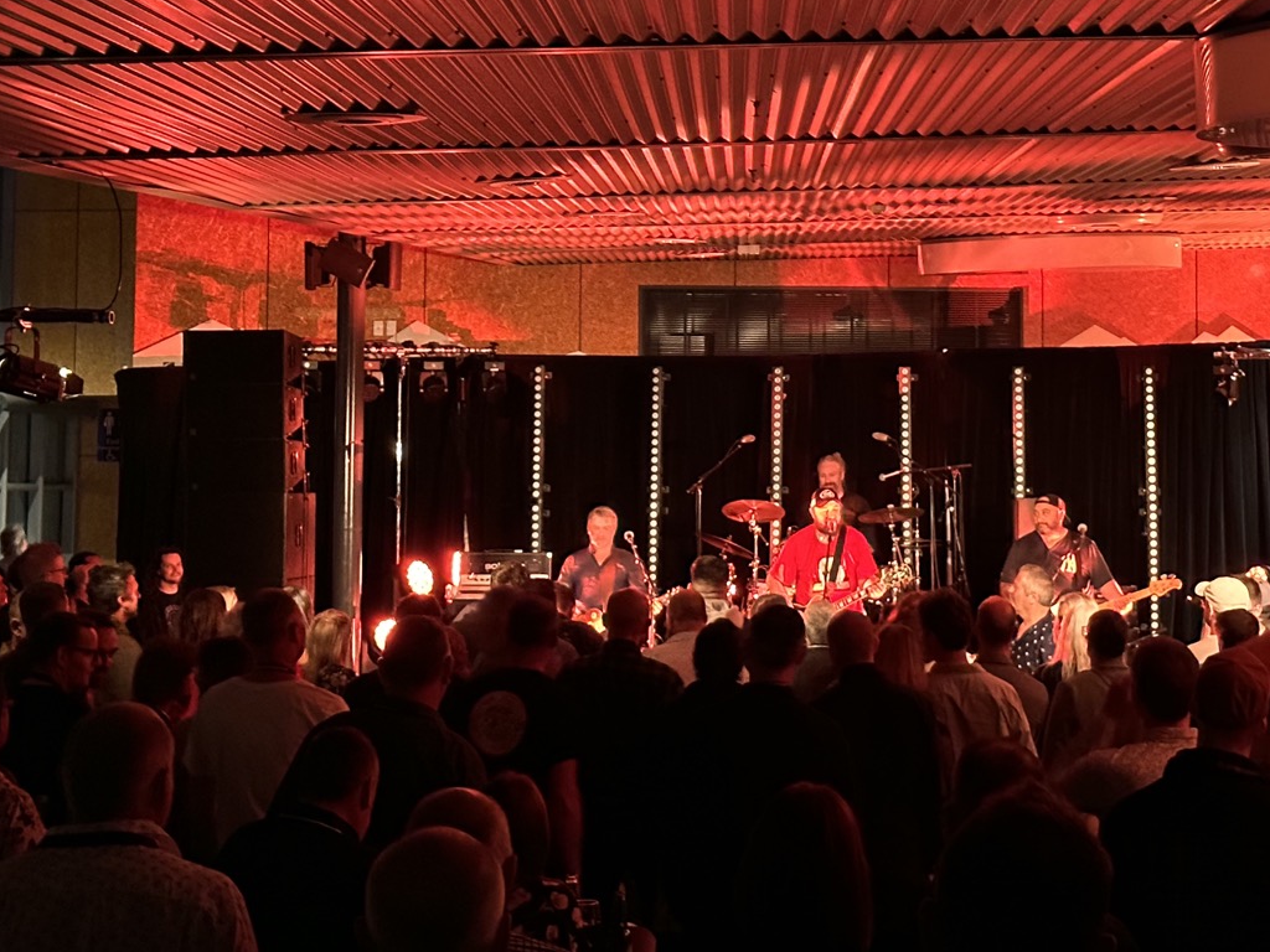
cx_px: 774
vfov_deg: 19.6
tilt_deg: +3.3
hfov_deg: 25.9
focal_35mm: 75
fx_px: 2752
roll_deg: -0.2
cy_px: 288
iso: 640
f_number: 1.78
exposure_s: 1/25
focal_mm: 6.86
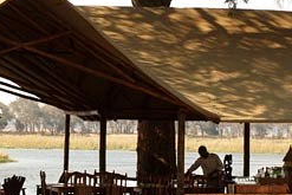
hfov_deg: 16.1
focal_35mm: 127
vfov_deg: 10.8
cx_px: 99
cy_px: 57
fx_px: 1032
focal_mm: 35
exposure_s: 1/160
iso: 200
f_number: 9.5
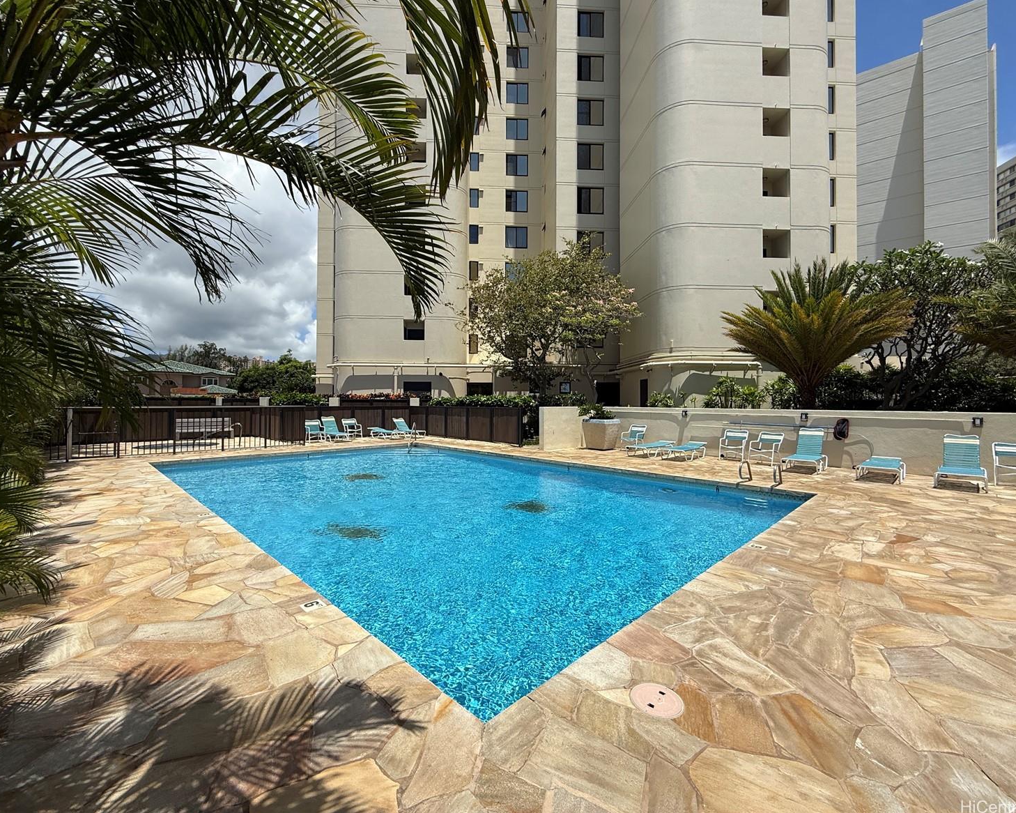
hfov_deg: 96.8
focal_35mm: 15
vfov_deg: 84.0
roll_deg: -0.9
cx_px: 506
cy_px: 395
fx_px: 451
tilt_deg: +0.9
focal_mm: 2.22
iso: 50
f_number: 2.2
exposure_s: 1/3289
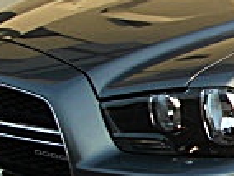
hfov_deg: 11.2
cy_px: 150
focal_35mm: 162
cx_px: 450
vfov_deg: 9.2
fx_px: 1097
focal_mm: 6.3
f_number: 2.8
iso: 50
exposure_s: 1/160
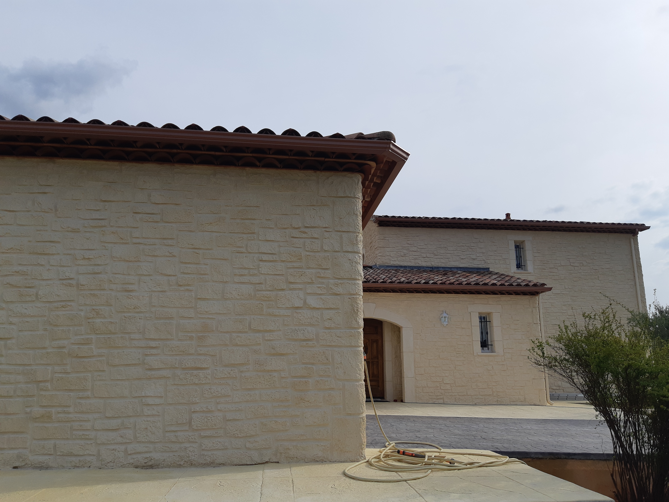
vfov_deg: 53.1
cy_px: 251
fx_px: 502
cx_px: 334
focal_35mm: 26
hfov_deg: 67.3
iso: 40
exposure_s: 1/2674
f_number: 1.7
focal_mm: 3.93
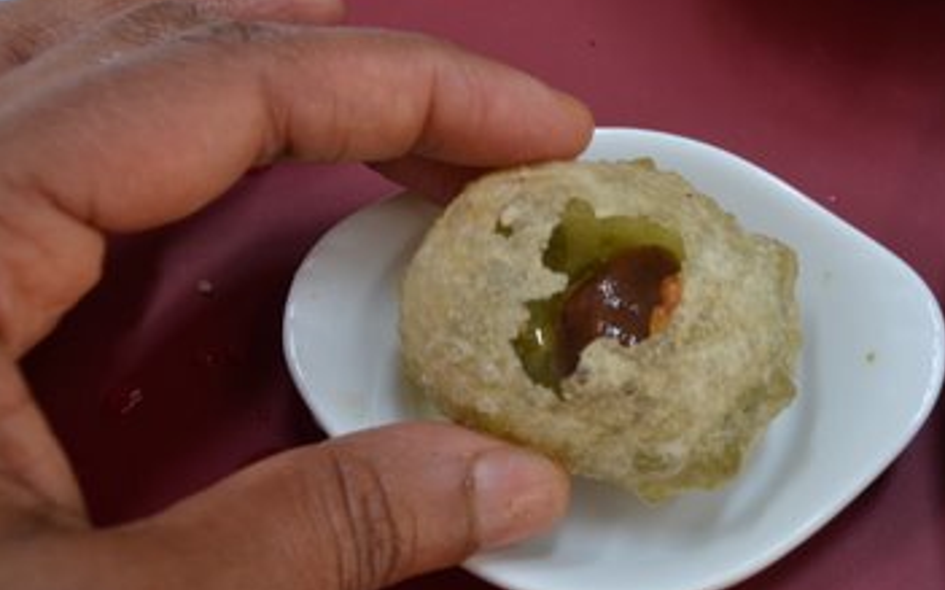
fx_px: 1562
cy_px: 302
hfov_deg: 33.5
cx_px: 595
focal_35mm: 61
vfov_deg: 21.4
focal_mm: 29
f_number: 6.3
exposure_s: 1/60
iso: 400
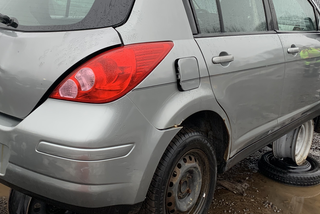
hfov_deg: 44.2
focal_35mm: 44
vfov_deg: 30.3
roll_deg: -2.1
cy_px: 73
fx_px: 391
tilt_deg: -13.4
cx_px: 123
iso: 80
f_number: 1.8
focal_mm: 4.25
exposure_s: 1/121
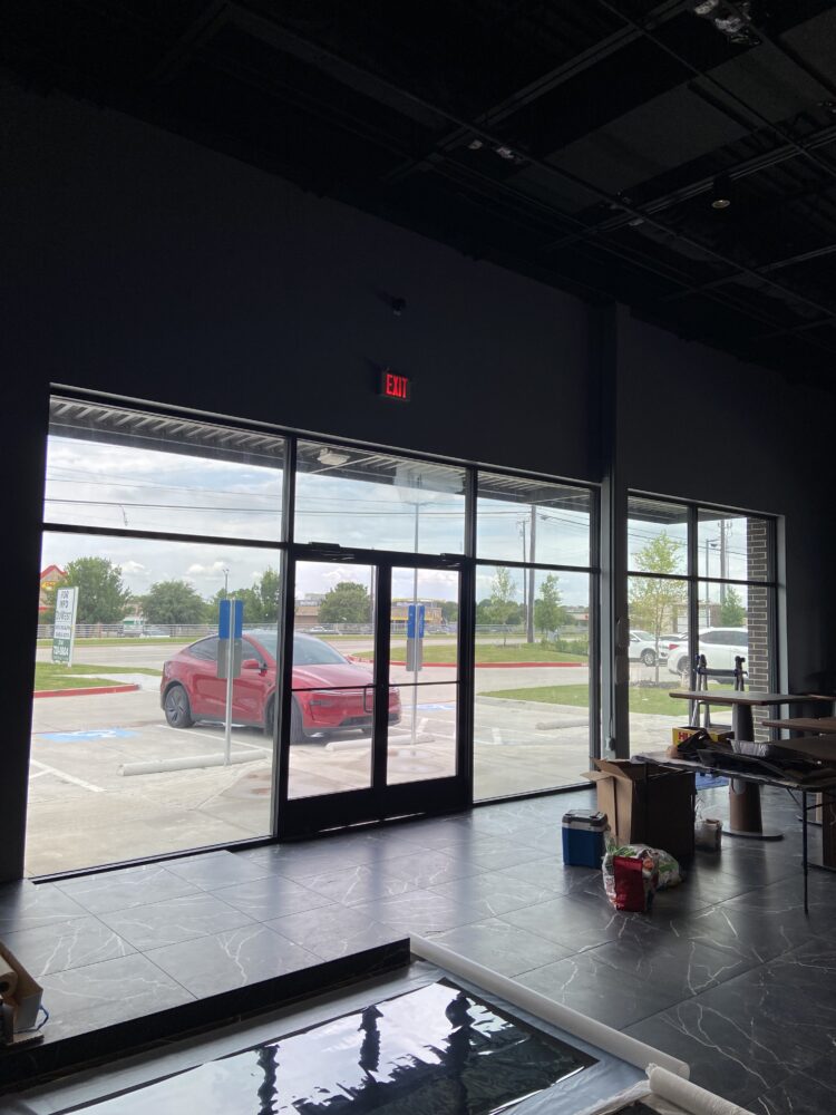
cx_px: 418
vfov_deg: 67.3
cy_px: 558
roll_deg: -0.1
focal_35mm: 26
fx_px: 837
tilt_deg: +4.2
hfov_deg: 53.1
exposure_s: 1/247
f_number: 1.8
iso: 32
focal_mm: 4.25
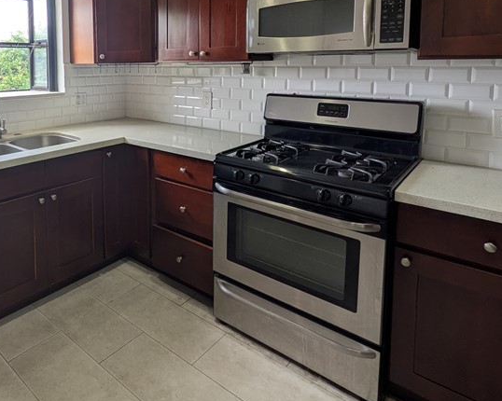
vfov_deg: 52.1
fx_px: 386
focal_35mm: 26
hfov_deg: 62.1
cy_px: 91
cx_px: 123
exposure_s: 1/158
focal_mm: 1.83
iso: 57
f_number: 2.2
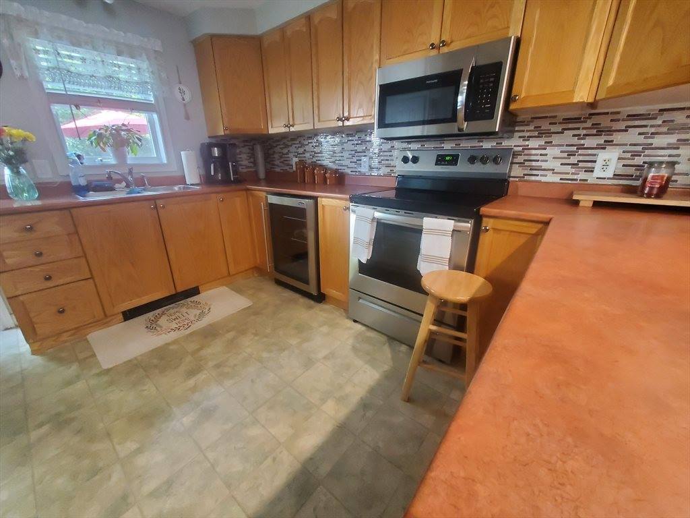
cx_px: 345
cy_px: 259
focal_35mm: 13
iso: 500
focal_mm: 1.8
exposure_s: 1/30
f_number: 2.2
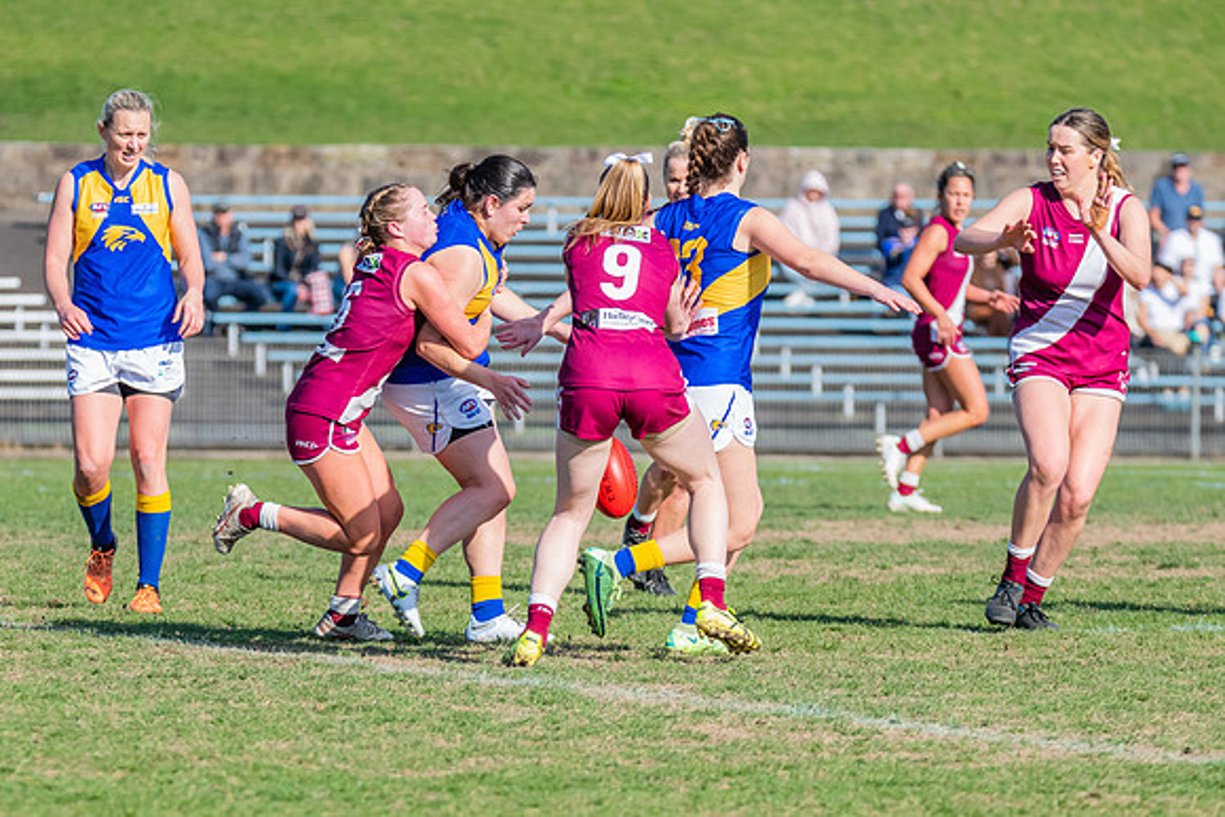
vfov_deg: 3.3
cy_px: 469
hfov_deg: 4.9
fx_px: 14305
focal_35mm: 420
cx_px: 434
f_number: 8
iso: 800
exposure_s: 1/1600
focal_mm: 300
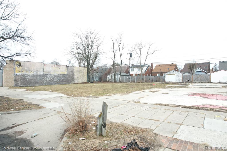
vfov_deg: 57.2
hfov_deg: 78.6
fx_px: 139
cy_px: 76
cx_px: 114
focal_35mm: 22
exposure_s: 1/160
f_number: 2.8
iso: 100
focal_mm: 8.38
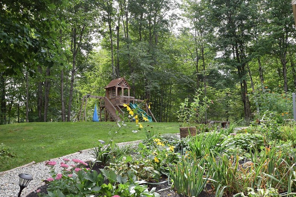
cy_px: 99
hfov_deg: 51.9
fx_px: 304
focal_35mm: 37
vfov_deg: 35.9
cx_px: 150
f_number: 7.1
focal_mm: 24
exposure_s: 1/200
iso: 400
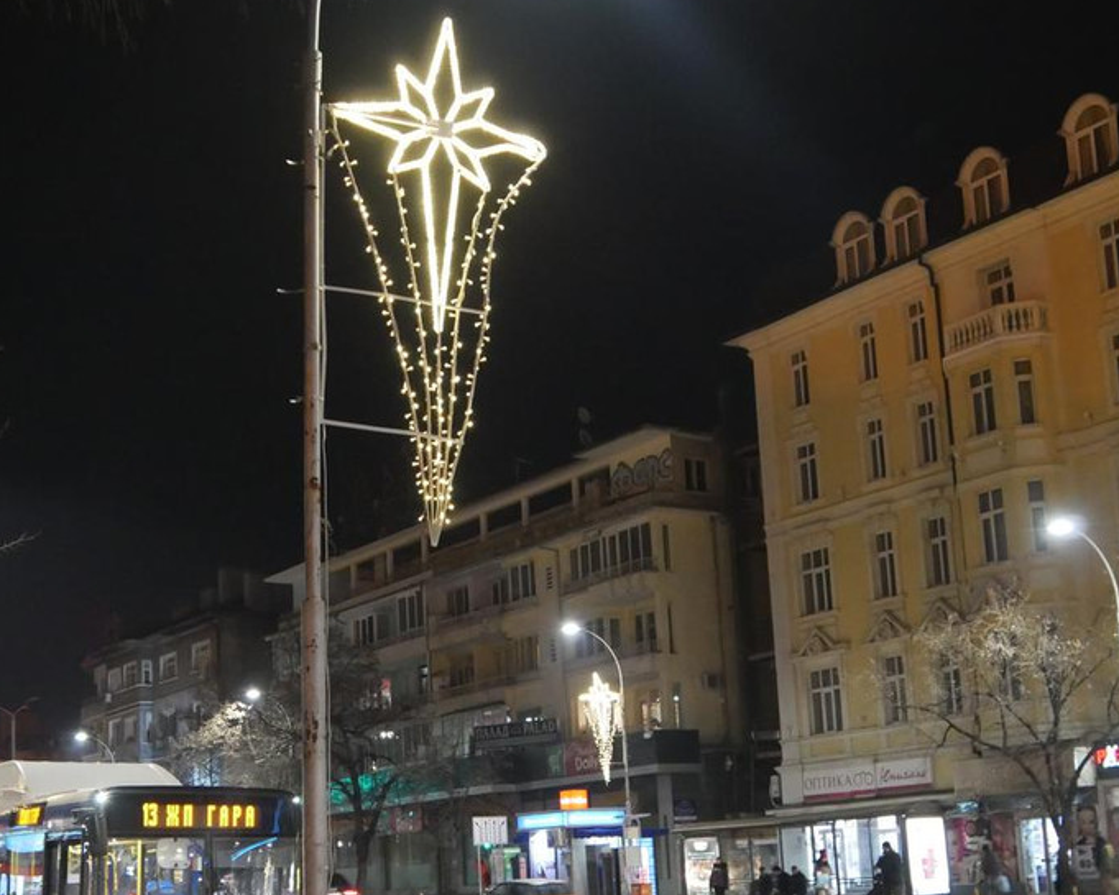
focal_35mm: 55
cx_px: 526
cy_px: 571
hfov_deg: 34.1
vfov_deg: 27.5
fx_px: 1822
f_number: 4.1
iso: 3200
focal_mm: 18
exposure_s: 1/15
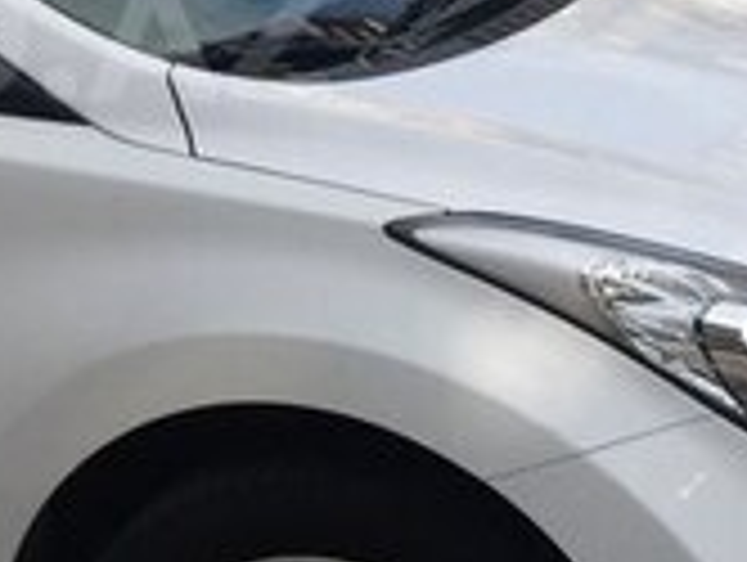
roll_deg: +0.7
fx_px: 2485
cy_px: 34
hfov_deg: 16.4
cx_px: -130
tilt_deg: -8.4
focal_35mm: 115
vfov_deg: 12.8
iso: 32
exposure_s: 1/2083
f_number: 2.2
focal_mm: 4.15
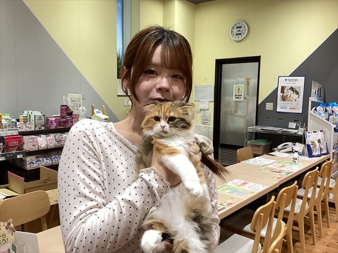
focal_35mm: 31
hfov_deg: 58.4
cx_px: 169
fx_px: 303
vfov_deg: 45.4
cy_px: 126
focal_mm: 3.3
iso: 200
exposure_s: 1/60
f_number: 2.4
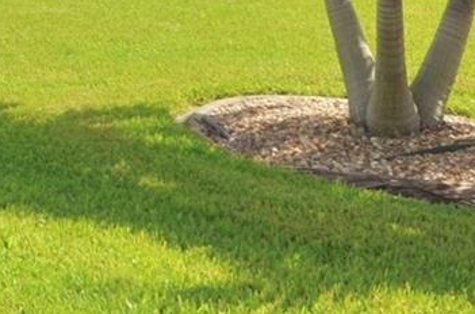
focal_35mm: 164
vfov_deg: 8.1
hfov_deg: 11.7
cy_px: -185
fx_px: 2158
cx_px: -344
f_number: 8
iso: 100
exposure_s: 1/320
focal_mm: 24
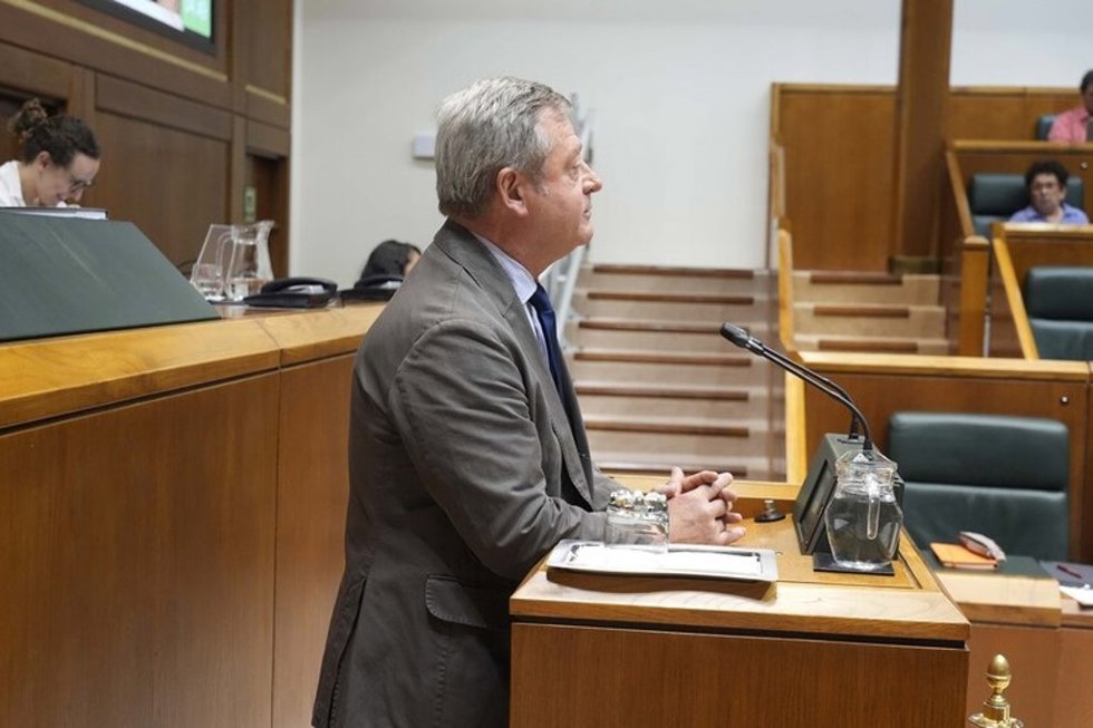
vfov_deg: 28.6
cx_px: 546
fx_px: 1427
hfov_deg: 41.9
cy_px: 364
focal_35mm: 47
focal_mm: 47
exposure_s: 1/160
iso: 3200
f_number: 5.6
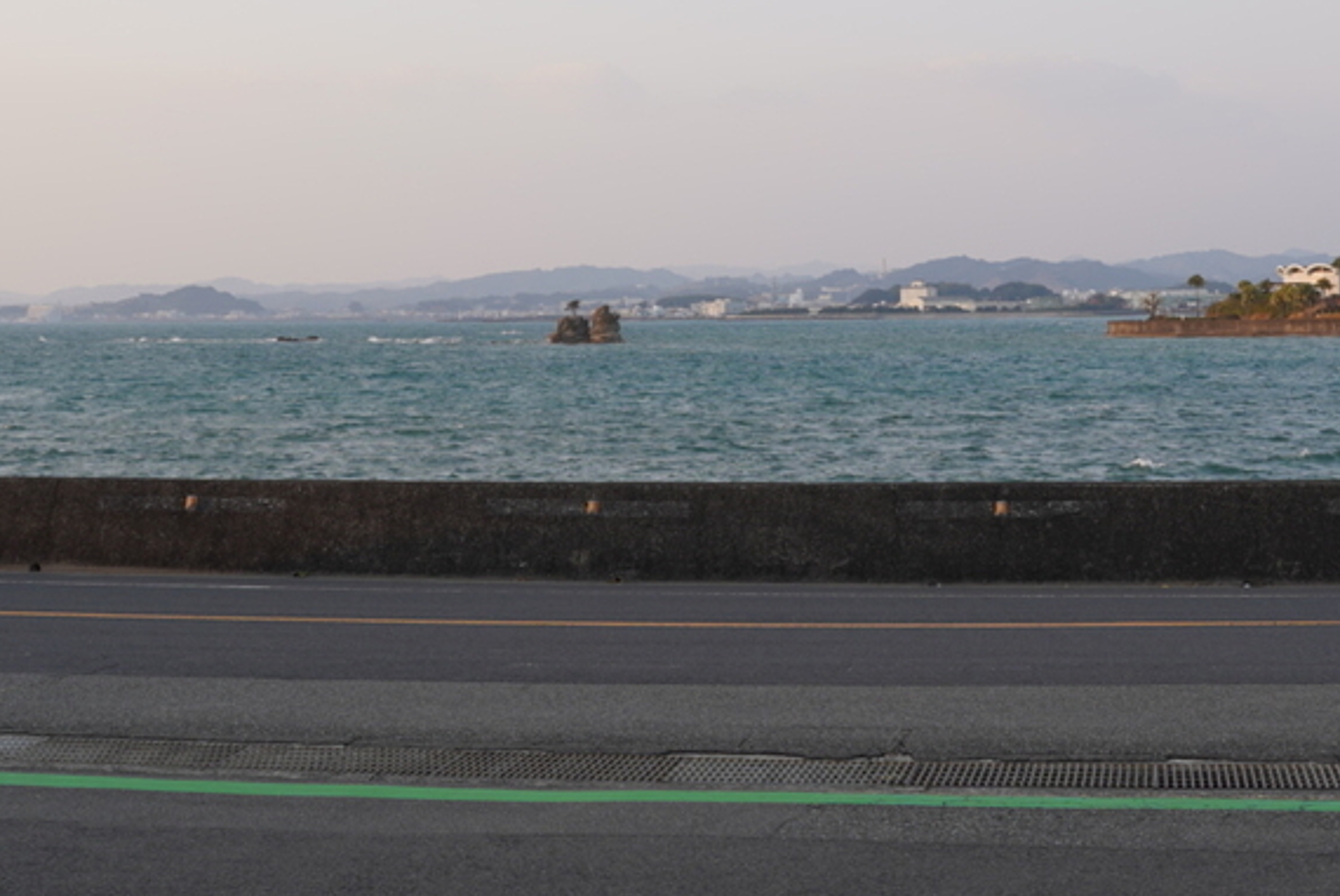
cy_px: 73
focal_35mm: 61
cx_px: 806
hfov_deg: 32.8
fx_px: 2272
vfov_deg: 21.7
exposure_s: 1/100
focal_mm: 29
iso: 100
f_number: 6.3
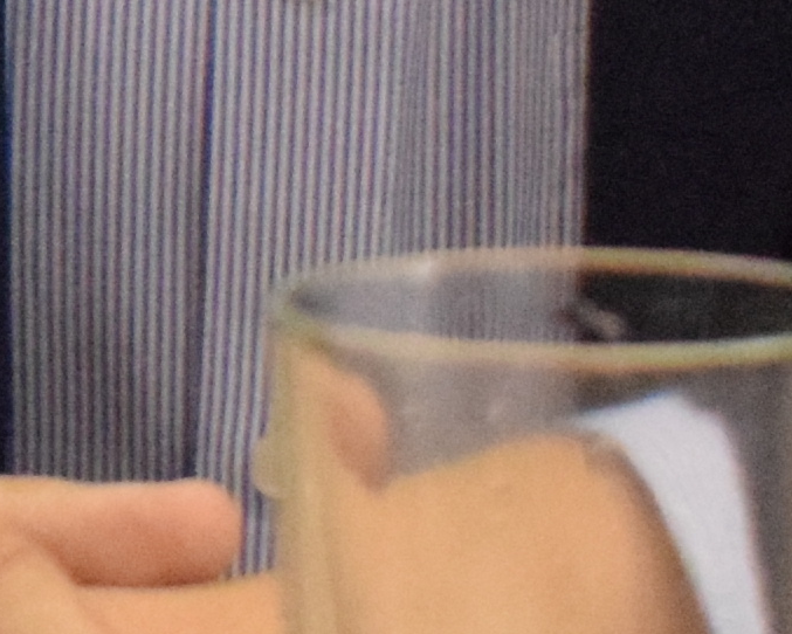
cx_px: -1335
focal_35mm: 424
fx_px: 9941
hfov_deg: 4.4
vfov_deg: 3.6
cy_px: -814
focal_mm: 34
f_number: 4.5
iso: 5000
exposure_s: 1/200
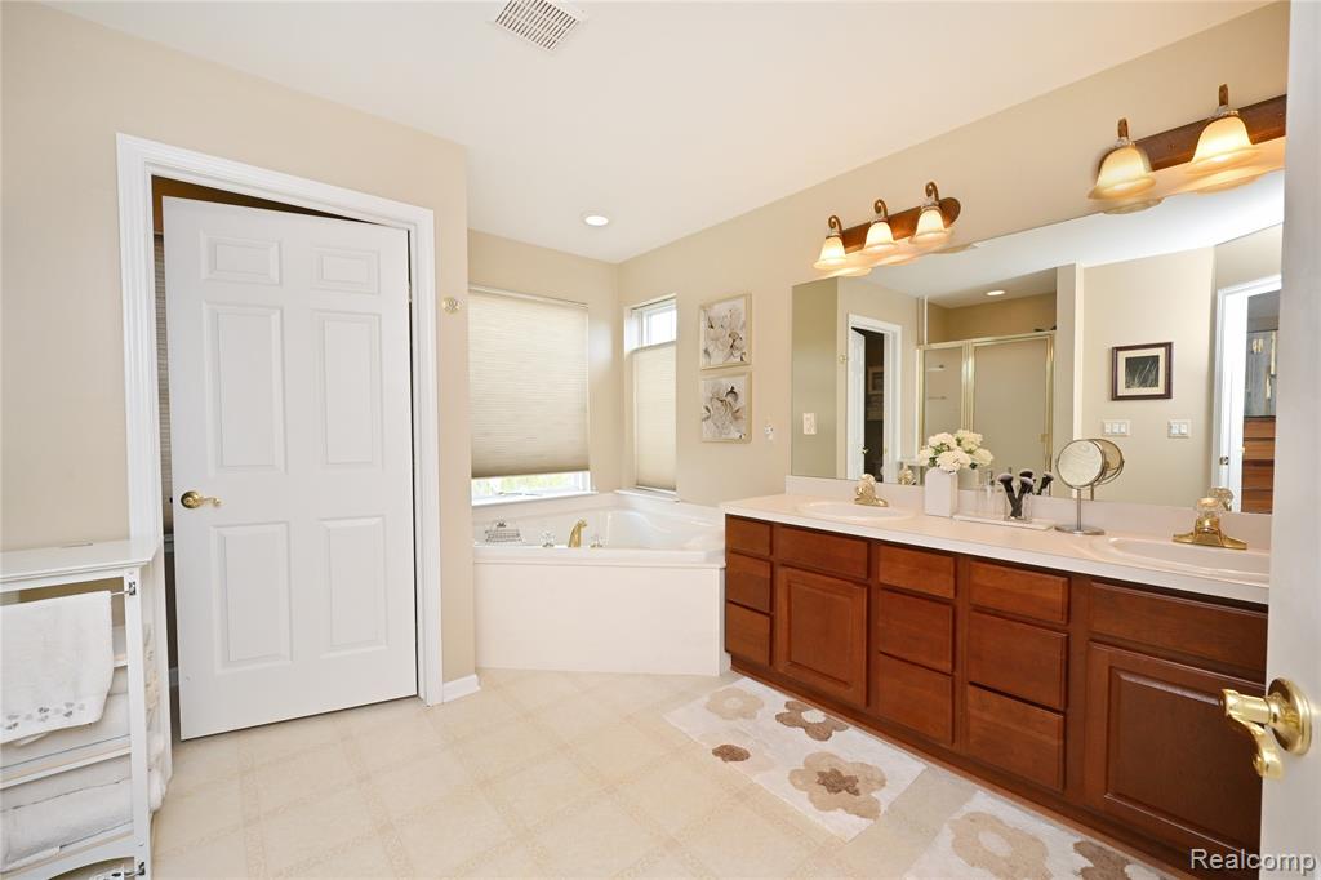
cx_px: 660
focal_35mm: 14
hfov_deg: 104.3
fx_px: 514
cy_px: 440
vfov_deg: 81.2
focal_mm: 14
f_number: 11
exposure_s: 1/60
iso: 720
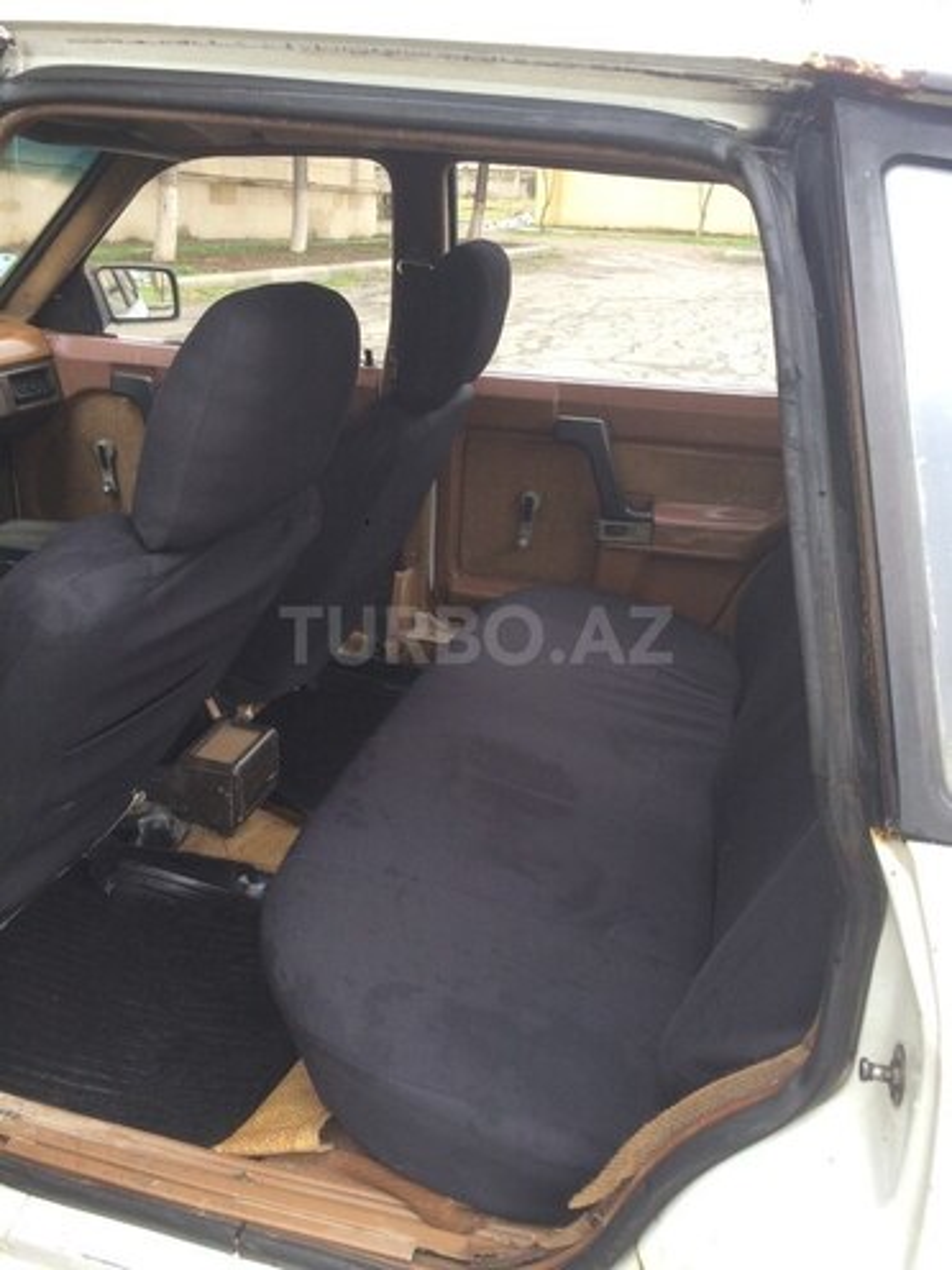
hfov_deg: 48.2
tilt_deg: -23.8
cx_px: 476
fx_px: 1063
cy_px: 635
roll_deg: -1.1
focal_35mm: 29
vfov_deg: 61.7
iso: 64
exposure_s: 1/100
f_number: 2.2
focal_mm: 4.15
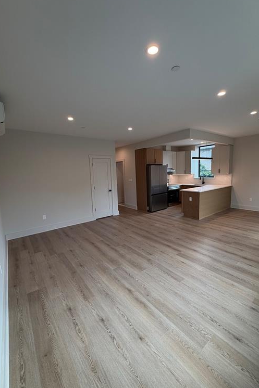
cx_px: 134
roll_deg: +2.0
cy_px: 192
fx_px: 162
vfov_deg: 100.4
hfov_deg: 77.3
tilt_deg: -8.0
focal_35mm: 15
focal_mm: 2.22
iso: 100
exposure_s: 1/120
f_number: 2.2
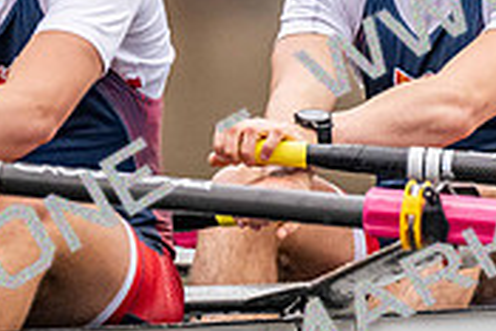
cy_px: 106
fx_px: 27357
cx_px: 646
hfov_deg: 1.0
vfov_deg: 0.7
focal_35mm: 1984
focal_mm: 600
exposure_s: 1/2500
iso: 4000
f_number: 4
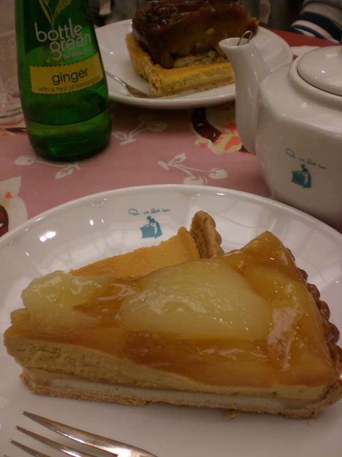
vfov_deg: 49.0
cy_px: 228
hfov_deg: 37.7
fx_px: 501
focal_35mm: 38
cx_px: 171
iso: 200
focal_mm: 6.3
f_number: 3.1
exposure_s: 1/100
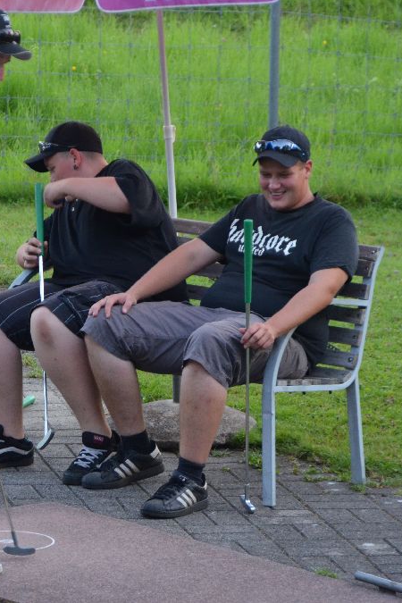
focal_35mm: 307
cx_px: 80
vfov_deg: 6.7
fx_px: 5138
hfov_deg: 4.5
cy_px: 302
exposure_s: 1/125
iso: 1400
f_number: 6
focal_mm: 135
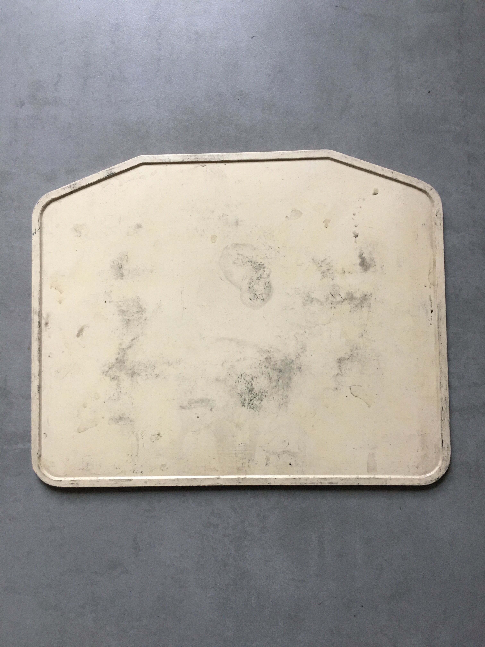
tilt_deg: -85.9
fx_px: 542
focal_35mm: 29
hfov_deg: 48.2
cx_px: 242
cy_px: 324
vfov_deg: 61.7
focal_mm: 4.15
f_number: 2.2
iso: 64
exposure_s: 1/17
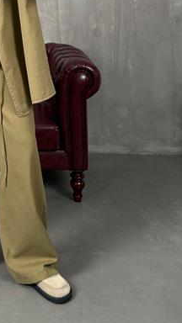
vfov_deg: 30.7
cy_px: 8
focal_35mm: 64
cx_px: -18
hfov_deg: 18.1
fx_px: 549
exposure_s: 1/121
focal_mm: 6.76
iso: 160
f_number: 1.78
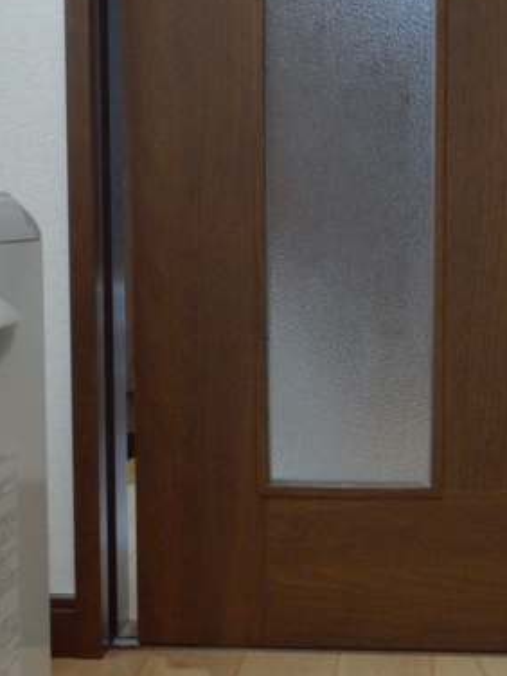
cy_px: 351
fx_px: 1543
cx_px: 214
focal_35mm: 79
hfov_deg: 18.7
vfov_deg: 24.7
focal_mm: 11.9
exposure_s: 1/20
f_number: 4.4
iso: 1600
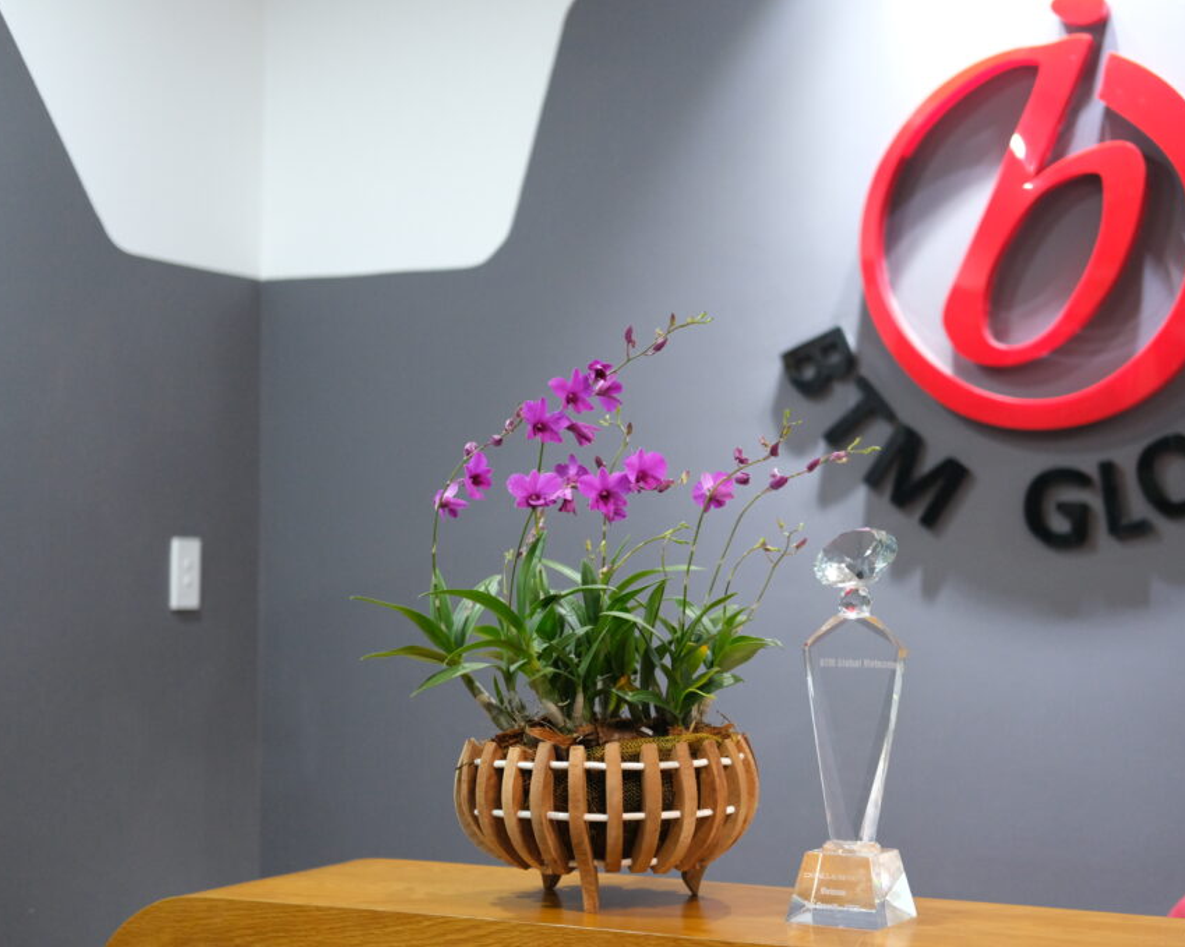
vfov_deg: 25.4
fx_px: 2104
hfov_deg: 31.4
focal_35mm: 60
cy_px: 475
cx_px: 698
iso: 1250
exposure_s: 1/105
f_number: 2
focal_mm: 35
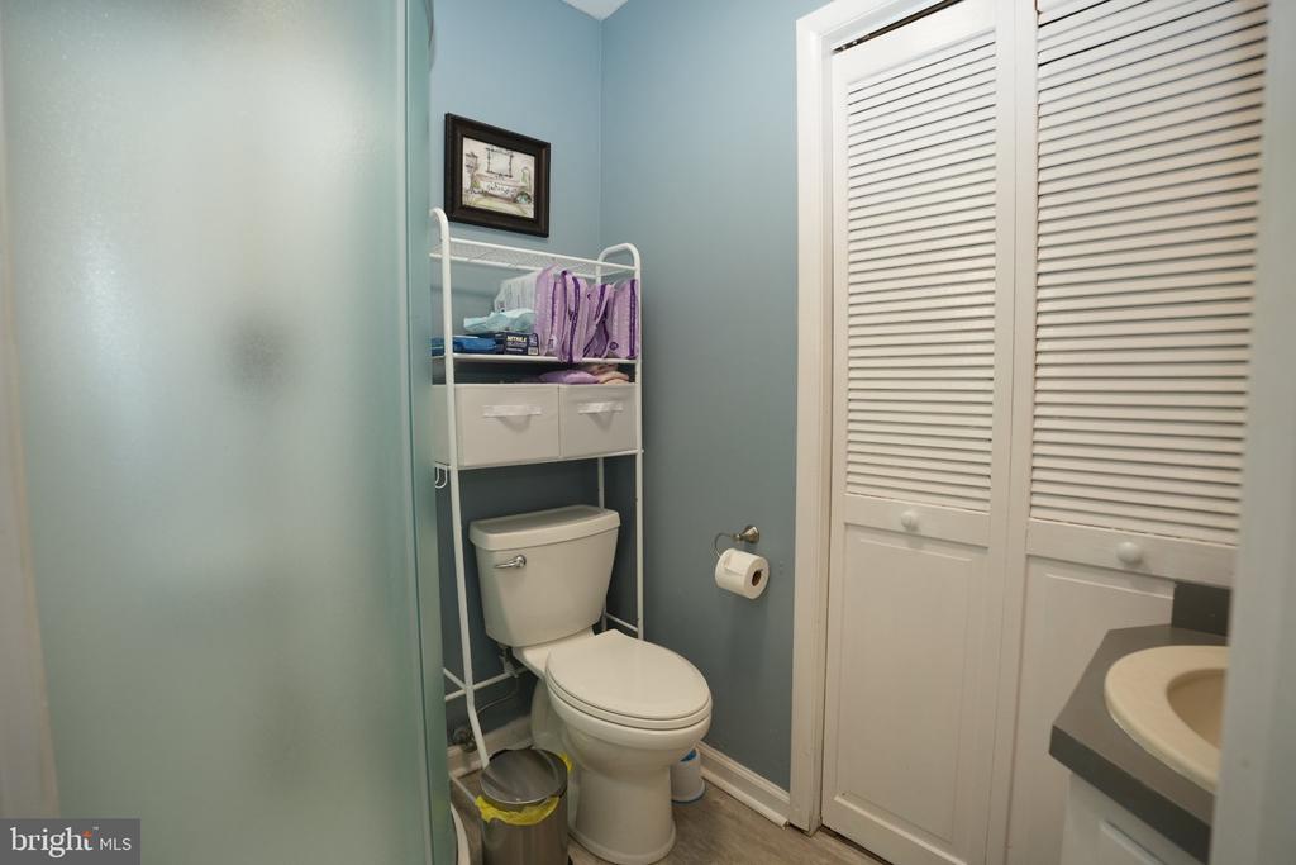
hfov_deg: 96.7
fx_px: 576
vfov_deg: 73.8
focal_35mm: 16
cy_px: 432
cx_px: 648
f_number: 4
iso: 1000
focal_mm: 16
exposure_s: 1/160
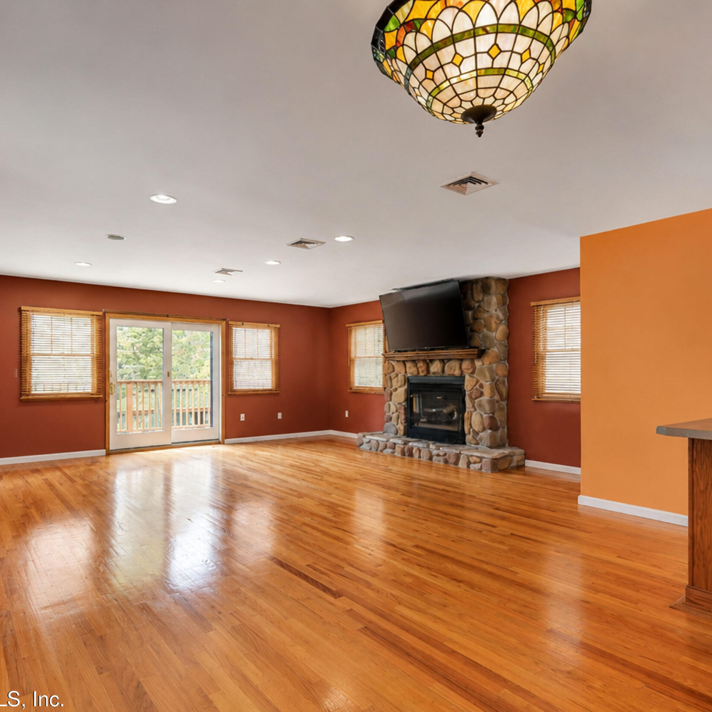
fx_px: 504
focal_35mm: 22
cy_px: 366
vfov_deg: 70.5
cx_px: 335
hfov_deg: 70.4
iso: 64
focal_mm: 16.5
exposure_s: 1/8
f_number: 4
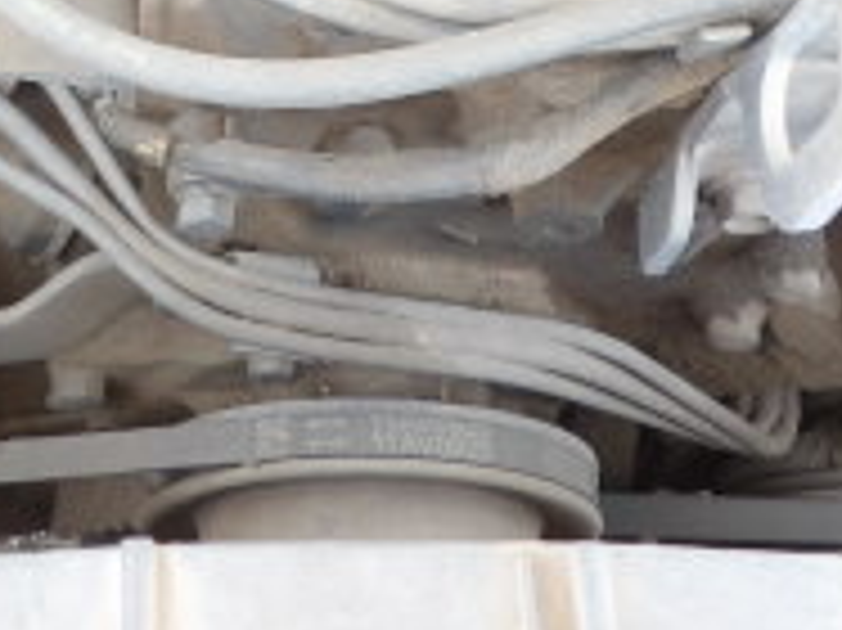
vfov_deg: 15.8
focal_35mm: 82
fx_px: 1993
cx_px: 153
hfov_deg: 23.5
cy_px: -432
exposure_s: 1/33
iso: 151
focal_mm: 4.3
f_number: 3.2
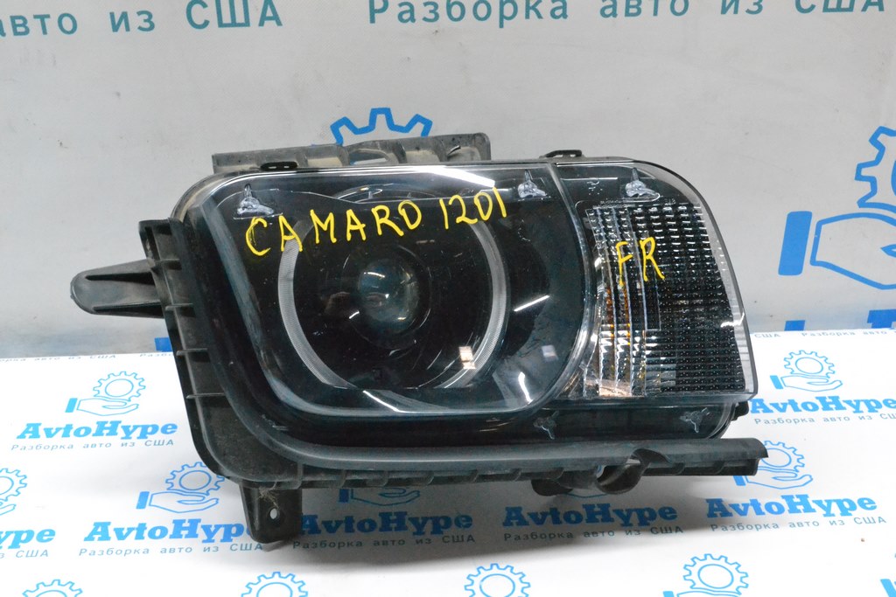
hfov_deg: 43.6
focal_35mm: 45
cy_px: 298
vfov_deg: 29.9
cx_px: 448
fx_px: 1120
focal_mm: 30
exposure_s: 1/100
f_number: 11
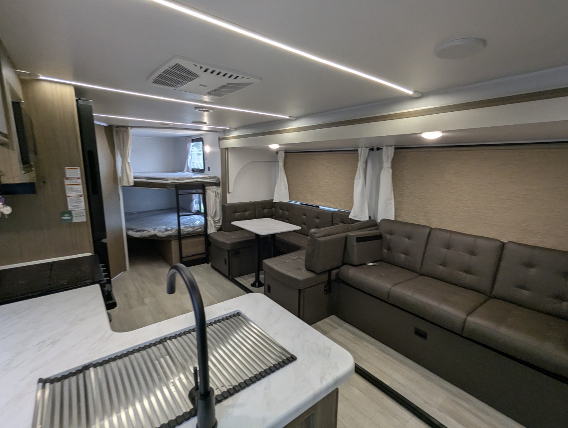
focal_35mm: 16
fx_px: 263
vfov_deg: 78.2
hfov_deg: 94.4
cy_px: 214
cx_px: 284
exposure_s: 1/63.5
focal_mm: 2.35
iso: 208
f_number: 2.2
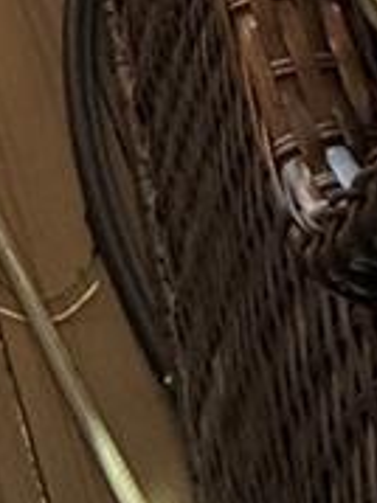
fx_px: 1367
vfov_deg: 11.0
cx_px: -203
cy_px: -1068
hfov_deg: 14.5
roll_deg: -0.3
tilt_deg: -22.1
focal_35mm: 94
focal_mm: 2.22
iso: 100
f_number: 2.2
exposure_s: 1/99
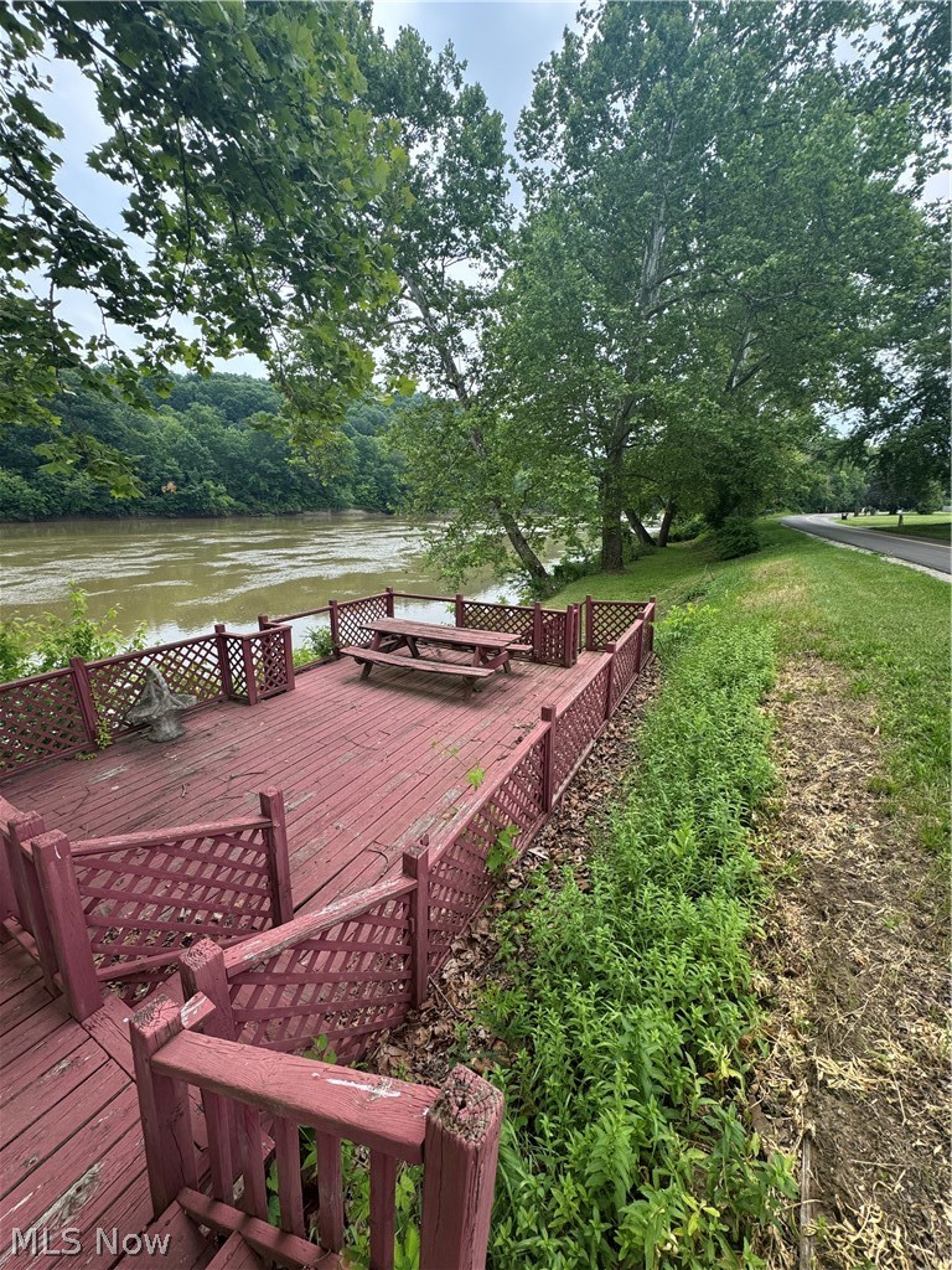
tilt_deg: -15.1
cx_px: 476
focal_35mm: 14
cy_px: 635
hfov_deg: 85.7
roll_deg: -0.3
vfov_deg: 102.1
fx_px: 513
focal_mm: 2.22
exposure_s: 1/565
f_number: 2.2
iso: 40
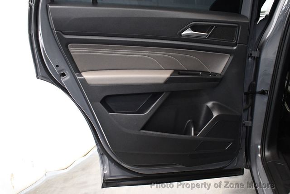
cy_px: 97
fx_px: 290
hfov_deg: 53.1
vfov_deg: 36.9
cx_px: 145
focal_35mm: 36
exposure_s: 1/125
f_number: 3.5
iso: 3200
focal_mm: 18
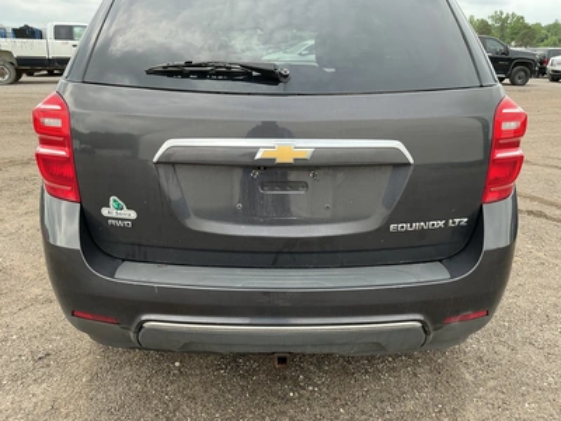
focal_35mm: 28
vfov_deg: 49.7
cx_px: 280
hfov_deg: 63.4
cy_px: 210
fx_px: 454
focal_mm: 3
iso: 20
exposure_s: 1/220
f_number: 1.8
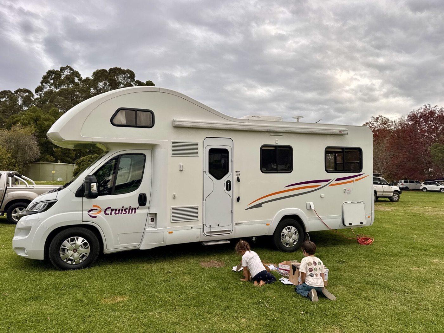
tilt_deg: +5.6
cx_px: 222
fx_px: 308
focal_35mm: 24
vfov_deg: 56.8
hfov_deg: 71.6
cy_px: 166
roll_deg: -1.2
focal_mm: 6.76
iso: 80
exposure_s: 1/325
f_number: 1.78
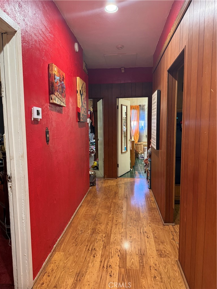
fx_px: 201
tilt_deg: -5.8
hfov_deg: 56.8
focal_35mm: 24
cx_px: 108
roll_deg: +1.1
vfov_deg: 71.6
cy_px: 144
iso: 640
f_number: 1.78
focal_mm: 6.76
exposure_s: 1/60
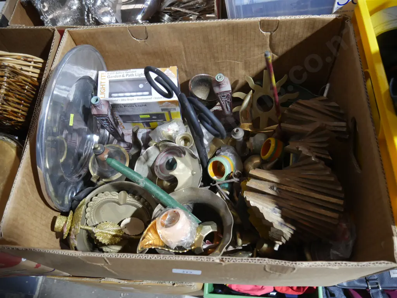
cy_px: 149
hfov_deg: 60.0
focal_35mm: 30
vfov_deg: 46.8
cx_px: 198
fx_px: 344
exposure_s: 1/60
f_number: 3.6
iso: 1250
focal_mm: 15
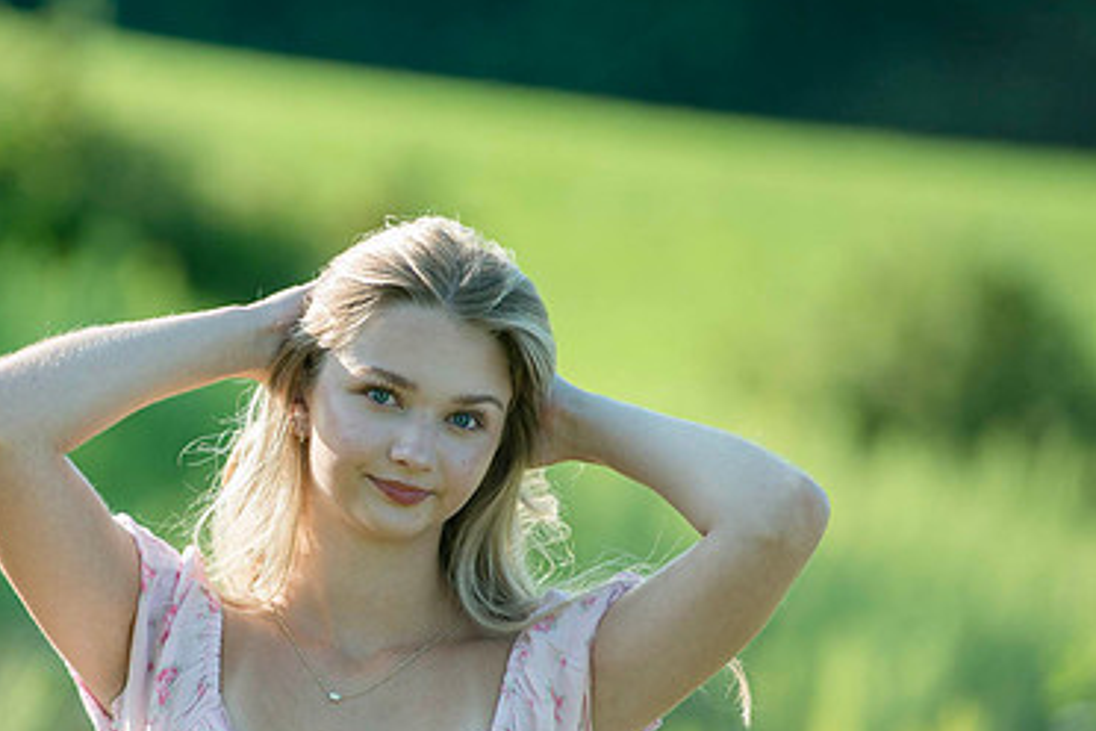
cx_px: 277
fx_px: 9498
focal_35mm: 312
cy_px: 464
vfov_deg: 4.4
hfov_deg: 6.6
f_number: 4
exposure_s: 1/500
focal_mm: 200
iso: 160
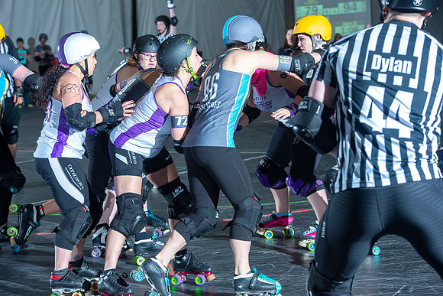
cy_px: 148
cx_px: 222
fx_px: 1292
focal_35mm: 105
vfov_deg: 13.0
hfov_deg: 19.5
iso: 800
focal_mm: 105
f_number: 8
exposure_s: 1/160
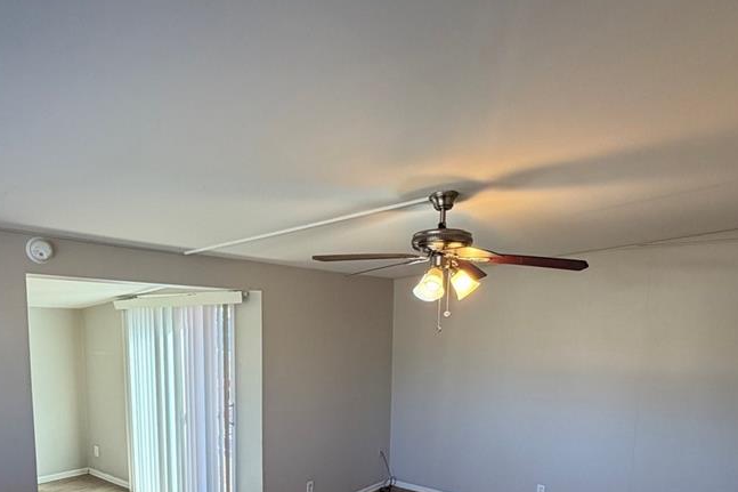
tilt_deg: -8.1
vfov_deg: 45.2
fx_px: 553
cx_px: 335
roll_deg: -0.4
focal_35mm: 27
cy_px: 402
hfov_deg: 67.3
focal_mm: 2.22
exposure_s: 1/120
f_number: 2.2
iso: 200
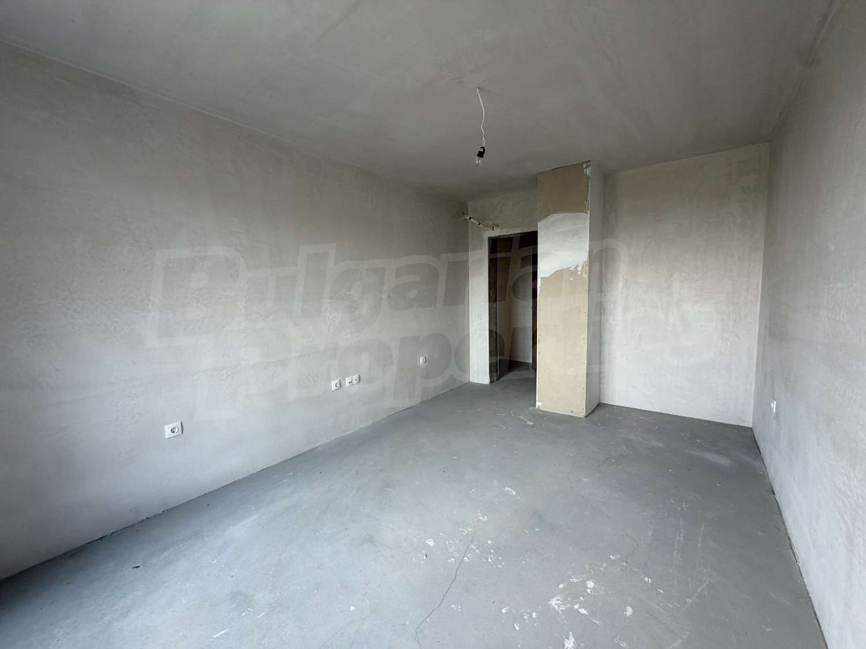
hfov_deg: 102.1
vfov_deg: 85.7
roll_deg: +2.6
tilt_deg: -4.1
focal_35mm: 14
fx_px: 350
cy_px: 324
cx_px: 433
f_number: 2.2
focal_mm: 2.22
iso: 100
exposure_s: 1/121
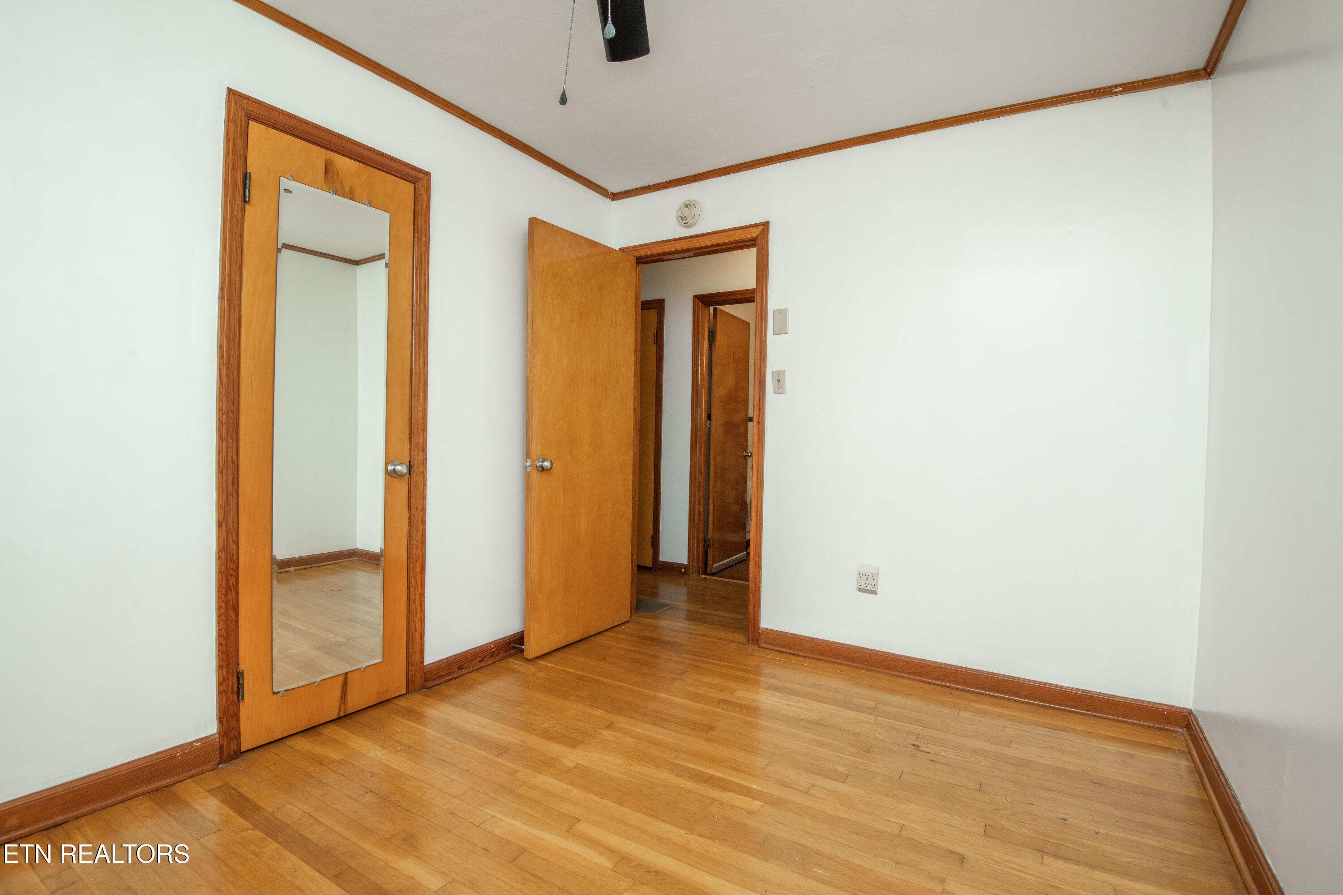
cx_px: 672
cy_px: 448
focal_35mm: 16
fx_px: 597
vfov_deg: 73.7
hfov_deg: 96.7
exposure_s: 1/250
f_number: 9
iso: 640
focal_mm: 16
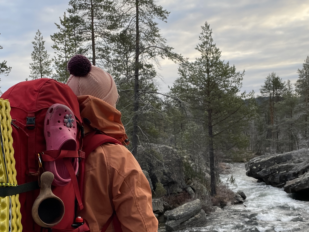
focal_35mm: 40
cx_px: 140
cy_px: 145
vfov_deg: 35.8
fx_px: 357
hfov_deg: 46.7
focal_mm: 4.2
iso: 32
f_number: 1.6
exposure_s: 1/274
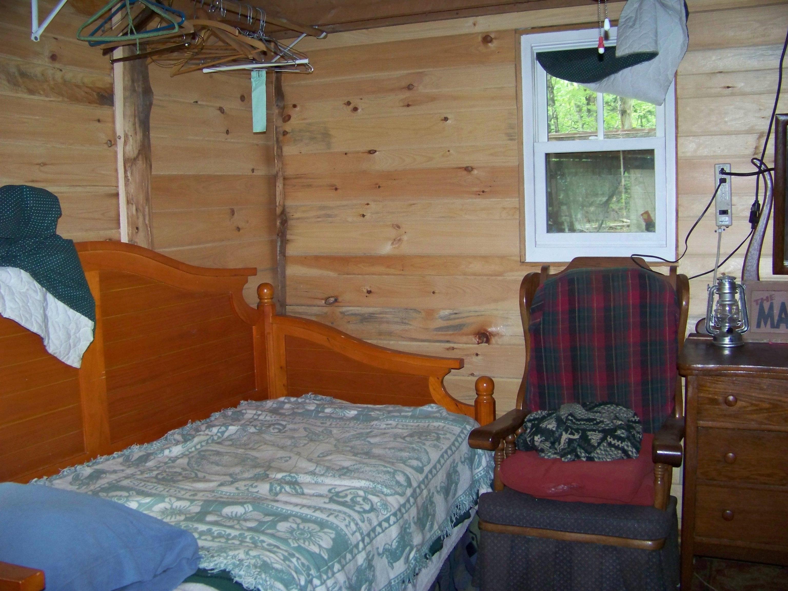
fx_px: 820
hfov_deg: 51.4
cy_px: 296
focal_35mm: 36
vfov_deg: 39.7
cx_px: 394
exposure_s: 1/30
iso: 200
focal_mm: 5.85
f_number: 2.8
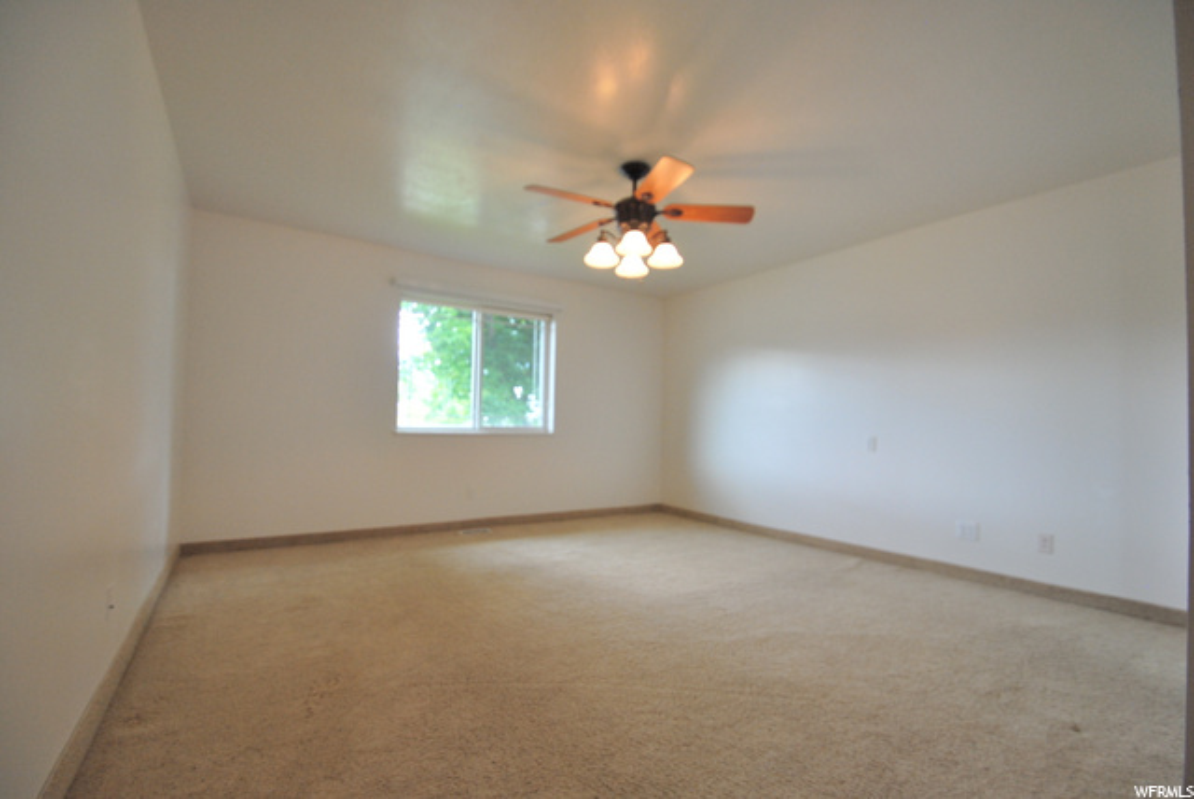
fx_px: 498
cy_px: 400
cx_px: 597
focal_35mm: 15
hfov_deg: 100.3
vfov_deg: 77.4
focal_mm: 10
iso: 400
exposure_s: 1/50
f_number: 3.5
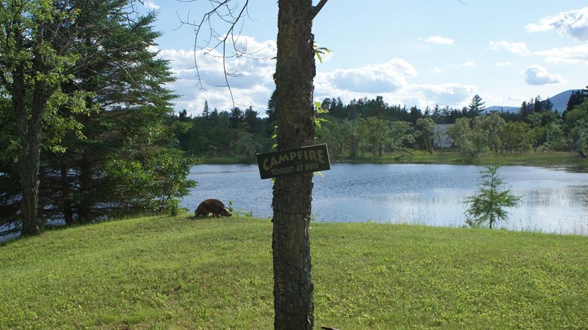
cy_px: 174
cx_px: 296
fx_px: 701
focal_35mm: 45
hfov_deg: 45.5
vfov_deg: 26.5
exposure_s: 1/250
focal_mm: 28
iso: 100
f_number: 9
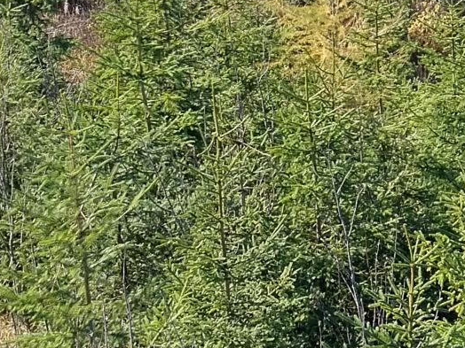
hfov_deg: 15.9
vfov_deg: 11.9
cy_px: -174
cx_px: 560
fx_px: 1599
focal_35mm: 119
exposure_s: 1/1530
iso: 50
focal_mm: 4.75
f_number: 2.2
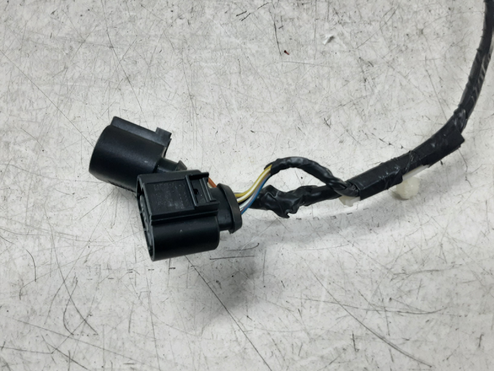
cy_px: 186
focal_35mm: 27
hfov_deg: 65.3
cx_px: 247
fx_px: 385
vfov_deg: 51.4
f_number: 1.9
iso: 80
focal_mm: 2.91
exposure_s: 1/50
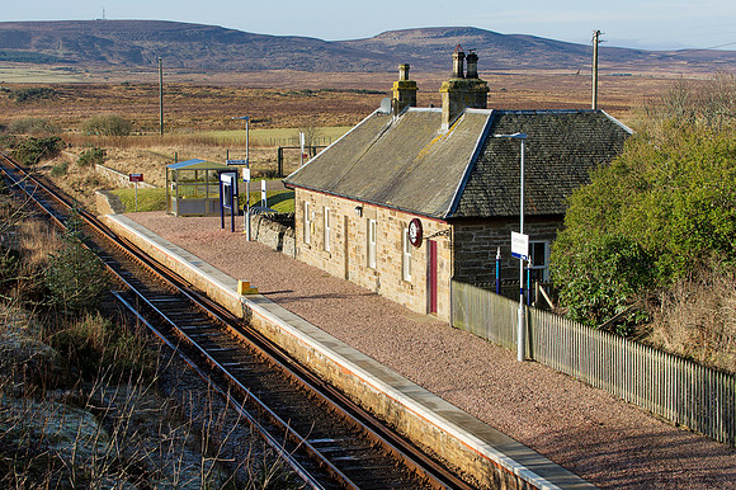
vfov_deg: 19.3
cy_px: 245
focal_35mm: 71
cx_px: 368
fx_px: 1443
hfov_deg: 28.6
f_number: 18
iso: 800
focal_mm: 70
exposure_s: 1/320
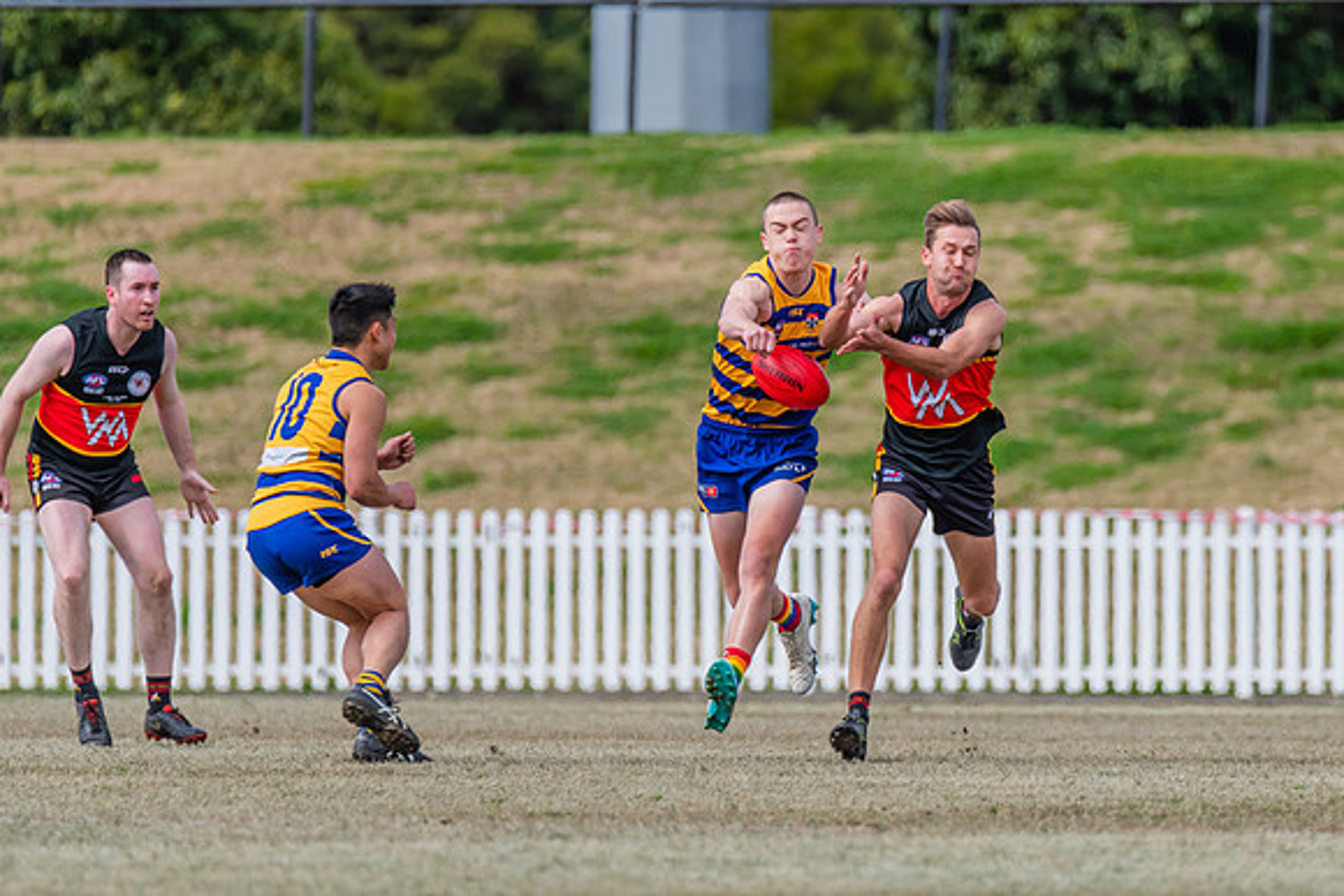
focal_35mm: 739
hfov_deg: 2.8
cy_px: 386
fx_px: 27598
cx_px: 825
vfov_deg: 1.9
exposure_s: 1/1600
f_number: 8
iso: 800
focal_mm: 600
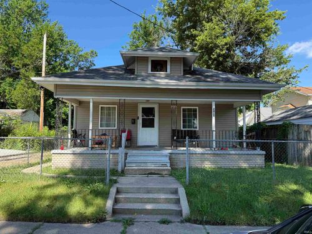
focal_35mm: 24
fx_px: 216
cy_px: 117
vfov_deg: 56.8
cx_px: 156
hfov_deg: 71.6
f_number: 1.78
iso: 80
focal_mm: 6.76
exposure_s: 1/1250
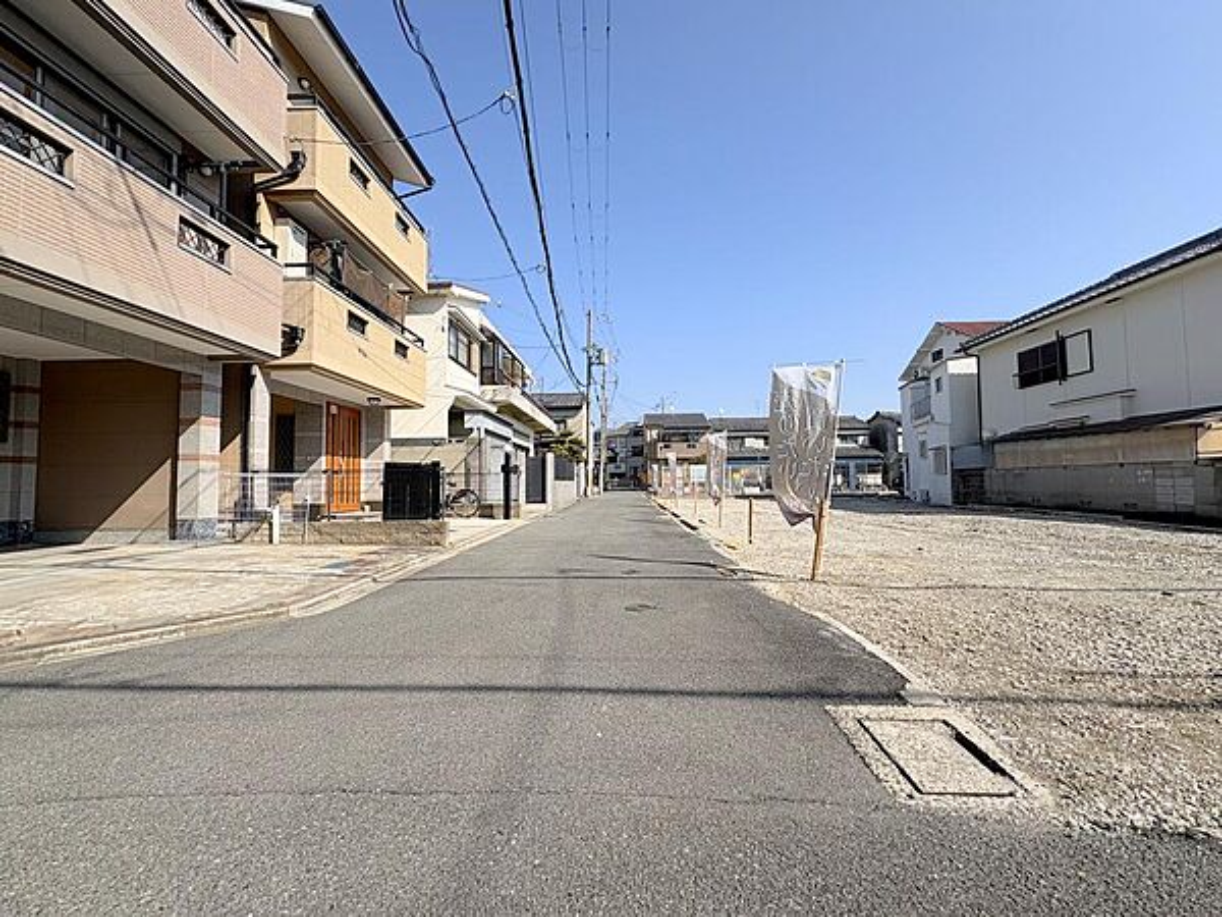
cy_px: 458
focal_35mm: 14
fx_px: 494
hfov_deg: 102.1
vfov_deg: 85.7
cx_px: 611
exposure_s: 1/2342
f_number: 2.2
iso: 50
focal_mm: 2.22
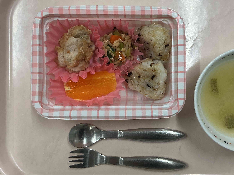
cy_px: 75
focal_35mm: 39
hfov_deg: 47.7
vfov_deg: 36.8
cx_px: 135
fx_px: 264
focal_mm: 3
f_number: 1.8
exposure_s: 1/120
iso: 50
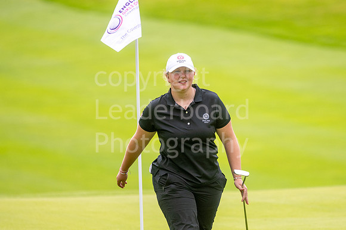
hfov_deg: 4.0
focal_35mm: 517
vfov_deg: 2.7
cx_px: 199
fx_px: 4969
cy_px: 132
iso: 320
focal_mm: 300
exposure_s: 1/1600
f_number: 4
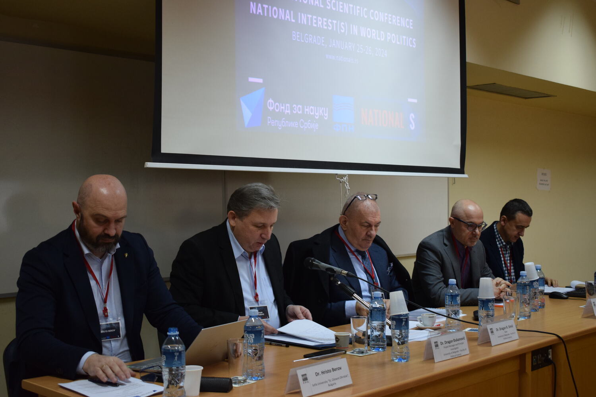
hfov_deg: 42.3
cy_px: 198
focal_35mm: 46
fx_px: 770
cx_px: 298
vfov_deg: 28.9
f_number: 4.2
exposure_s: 1/60
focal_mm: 31
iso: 1100
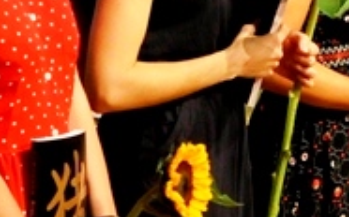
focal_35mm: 202
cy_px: 69
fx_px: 1920
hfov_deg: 10.4
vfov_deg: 6.5
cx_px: 212
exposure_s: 1/60
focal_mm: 24
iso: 1600
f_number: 6.3
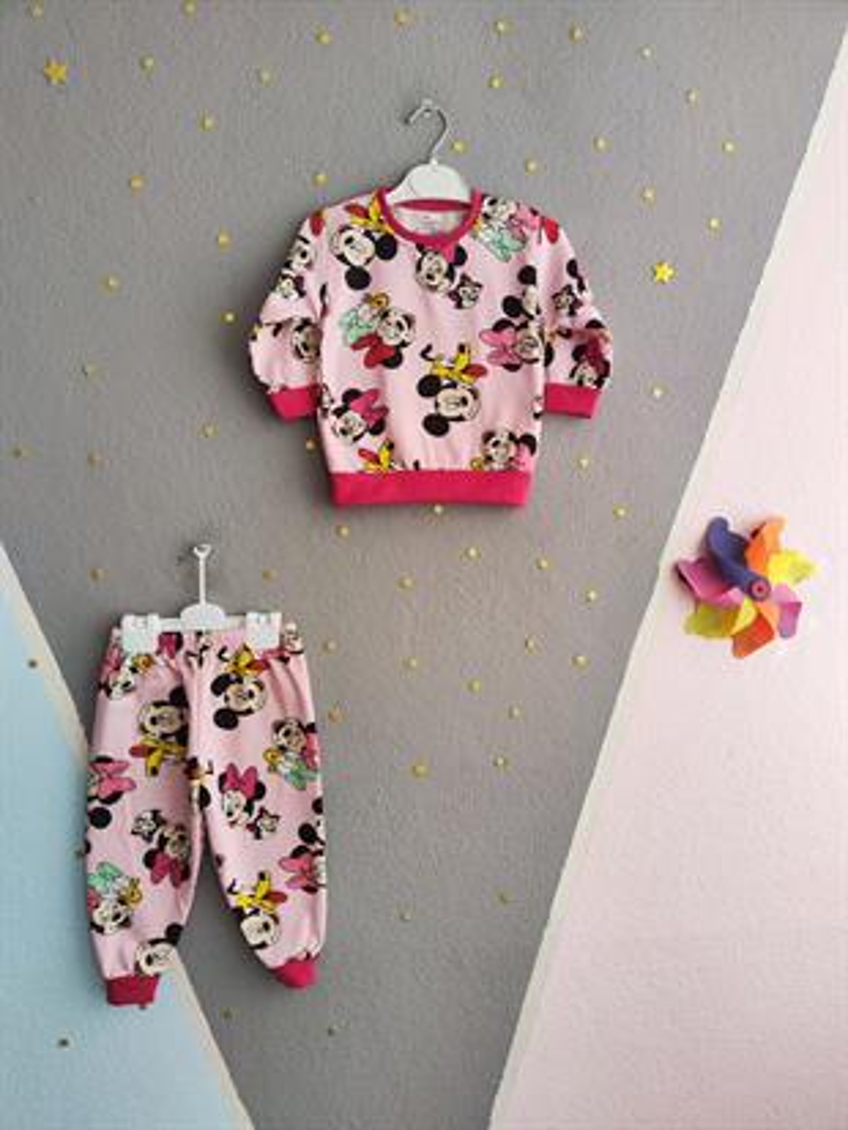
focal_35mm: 24
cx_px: 424
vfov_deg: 71.6
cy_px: 565
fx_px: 784
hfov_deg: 56.8
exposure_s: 1/84.1
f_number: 1.88
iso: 311
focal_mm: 5.59
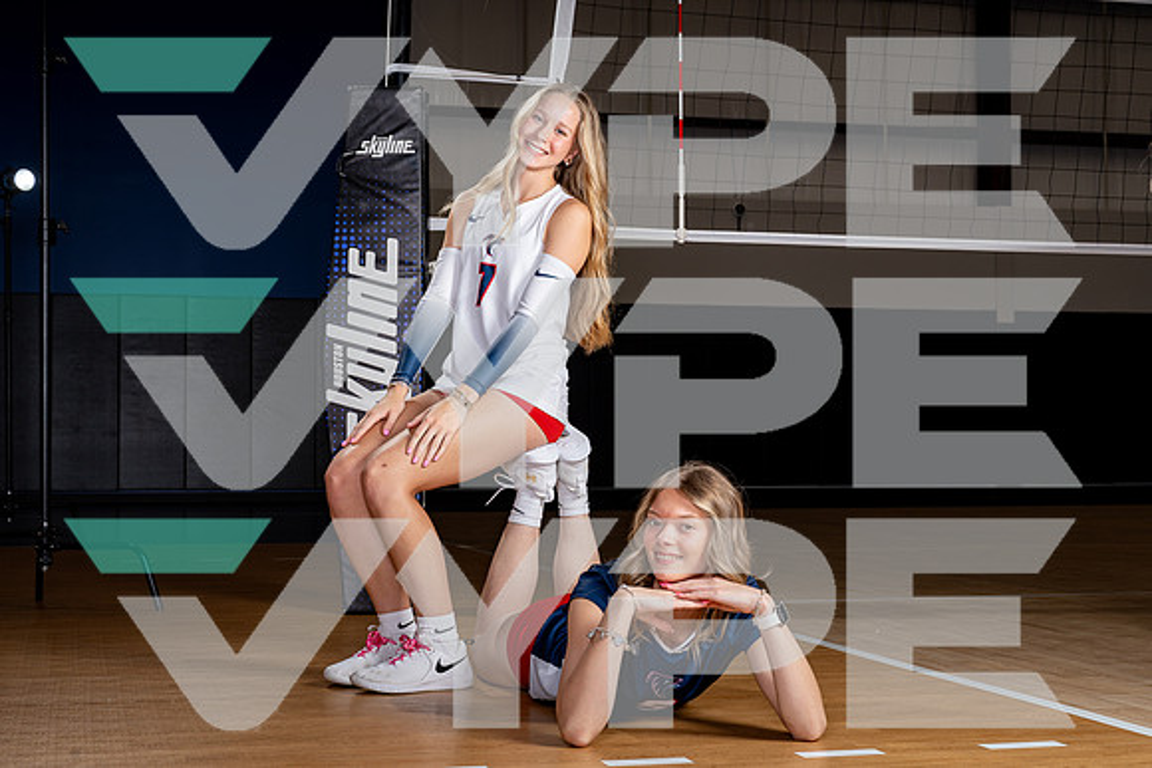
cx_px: 576
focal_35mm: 57
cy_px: 384
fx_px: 1824
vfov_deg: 23.8
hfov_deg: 35.0
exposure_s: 1/250
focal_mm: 57
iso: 100
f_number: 8
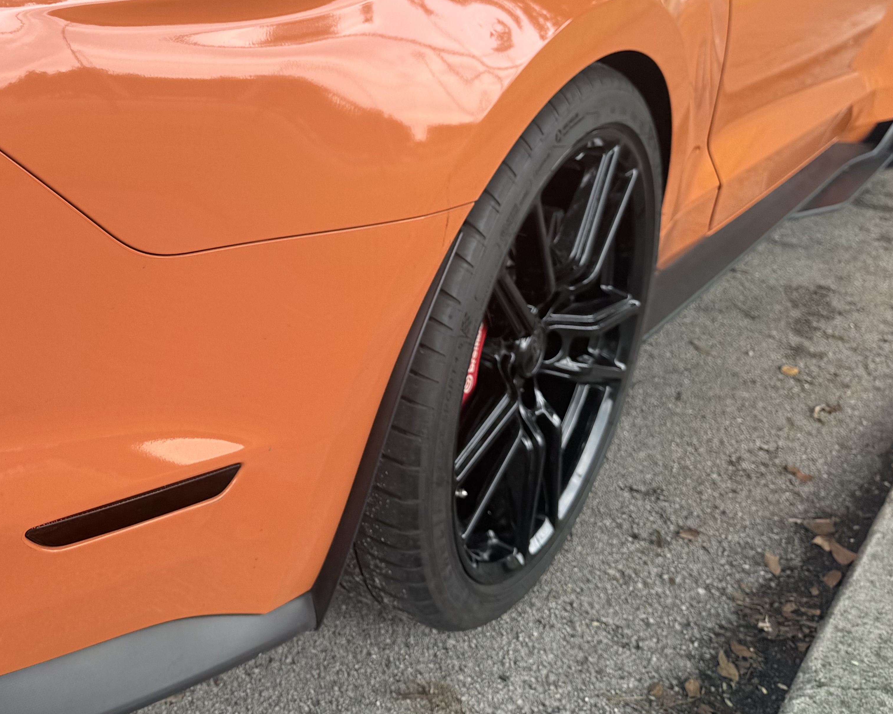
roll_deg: -3.6
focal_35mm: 44
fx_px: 1163
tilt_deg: -19.4
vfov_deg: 33.7
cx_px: 177
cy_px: 218
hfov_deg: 40.3
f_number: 1.78
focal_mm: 6.76
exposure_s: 1/567
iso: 80
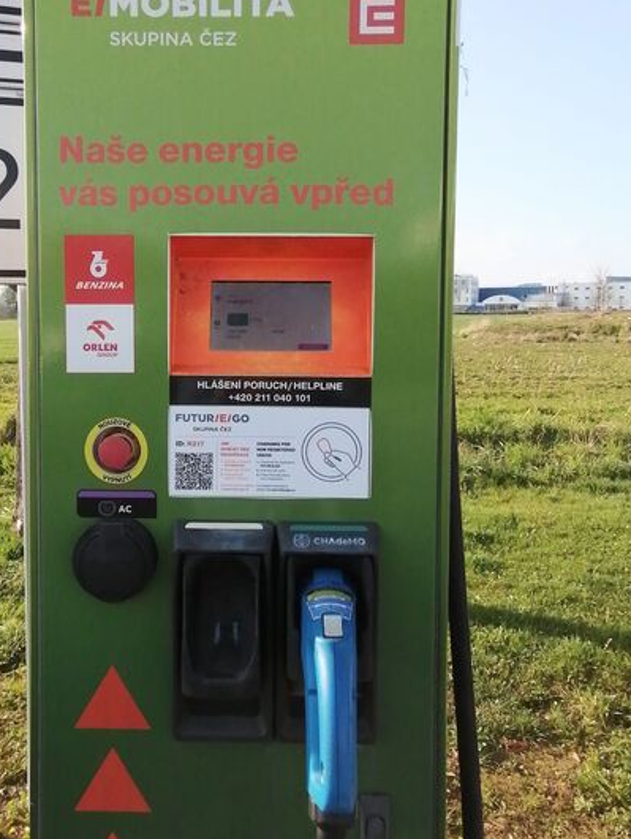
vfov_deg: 59.7
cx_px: 264
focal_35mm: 30
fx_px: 728
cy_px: 366
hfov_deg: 46.7
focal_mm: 1.78
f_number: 2.4
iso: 50
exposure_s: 1/671
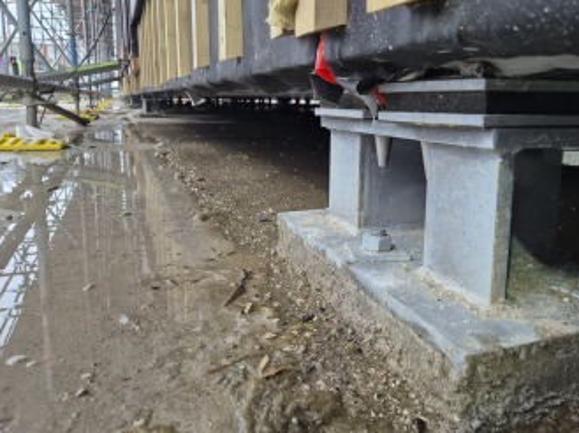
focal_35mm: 28
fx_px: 468
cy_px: 176
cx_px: 322
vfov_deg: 49.4
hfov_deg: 63.3
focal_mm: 5.4
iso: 200
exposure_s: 1/180
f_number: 1.8
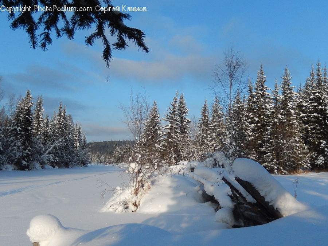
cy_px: 123
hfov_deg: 51.4
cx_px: 164
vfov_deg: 39.7
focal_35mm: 36
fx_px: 341
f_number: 8
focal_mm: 6.5
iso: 400
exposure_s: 1/800
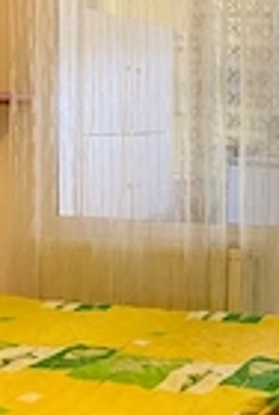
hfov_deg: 17.2
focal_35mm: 77
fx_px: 891
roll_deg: -1.2
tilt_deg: -2.4
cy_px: 175
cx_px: 303
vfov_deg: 26.2
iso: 200
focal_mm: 4.25
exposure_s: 1/50
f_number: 1.8
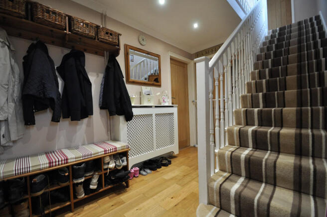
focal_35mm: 15
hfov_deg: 100.4
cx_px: 164
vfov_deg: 77.2
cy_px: 108
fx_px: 136
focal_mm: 10
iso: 800
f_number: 3.5
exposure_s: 1/40
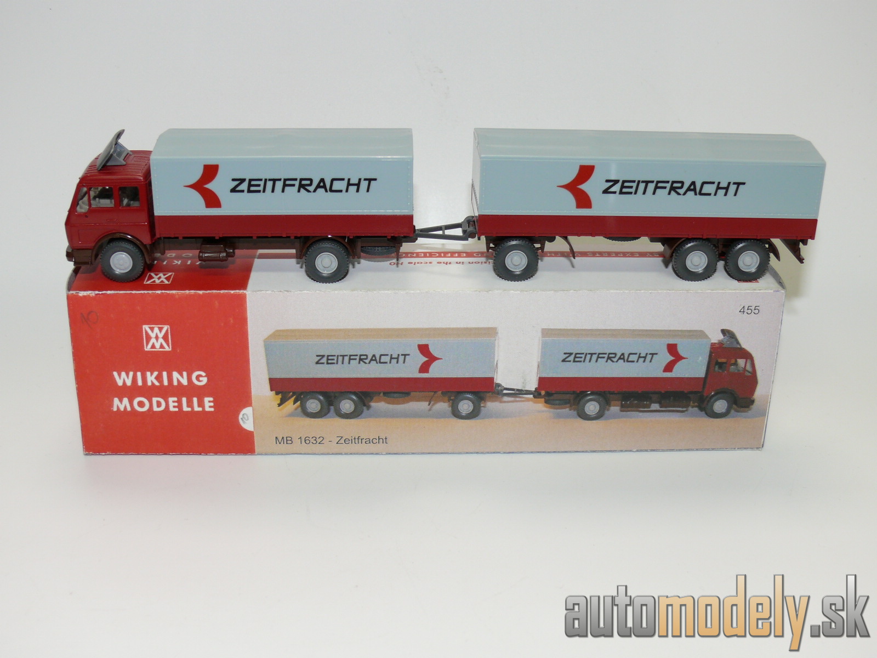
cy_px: 329
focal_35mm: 46
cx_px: 438
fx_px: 1165
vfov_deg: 31.5
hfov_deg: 41.2
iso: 100
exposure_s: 1/30
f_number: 4
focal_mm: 8.7
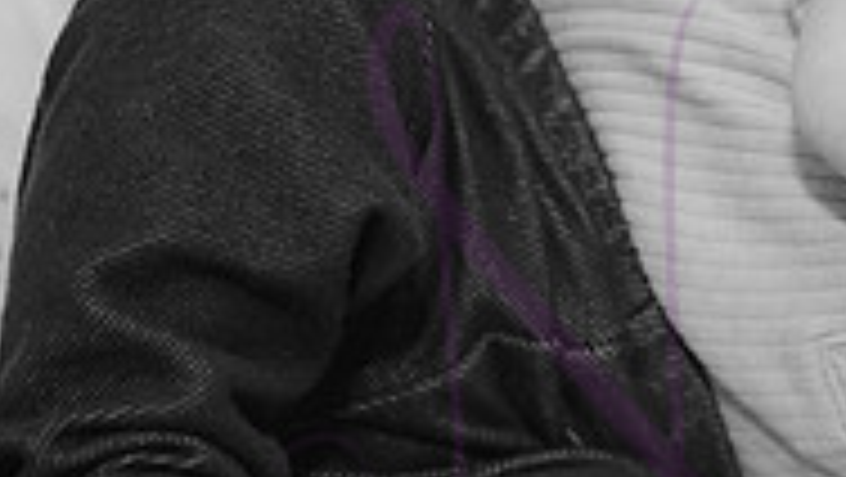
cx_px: 1125
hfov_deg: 12.8
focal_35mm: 162
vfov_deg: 7.5
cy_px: 70
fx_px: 3636
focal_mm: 50
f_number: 4
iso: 800
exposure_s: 1/250
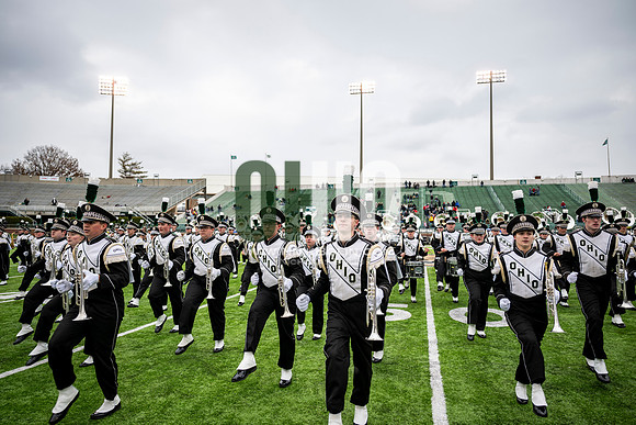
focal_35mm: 24
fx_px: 424
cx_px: 318
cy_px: 212
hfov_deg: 73.7
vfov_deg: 53.2
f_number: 2.8
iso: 100
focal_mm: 24
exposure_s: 1/500
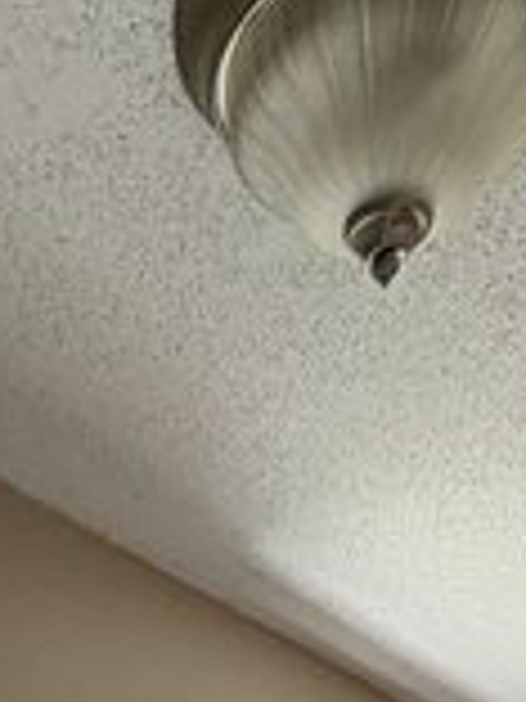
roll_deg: +0.2
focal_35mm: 60
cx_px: 54
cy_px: 1496
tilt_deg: -17.2
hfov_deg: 23.8
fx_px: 1216
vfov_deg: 17.7
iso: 250
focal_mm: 2.22
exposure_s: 1/60
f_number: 2.2
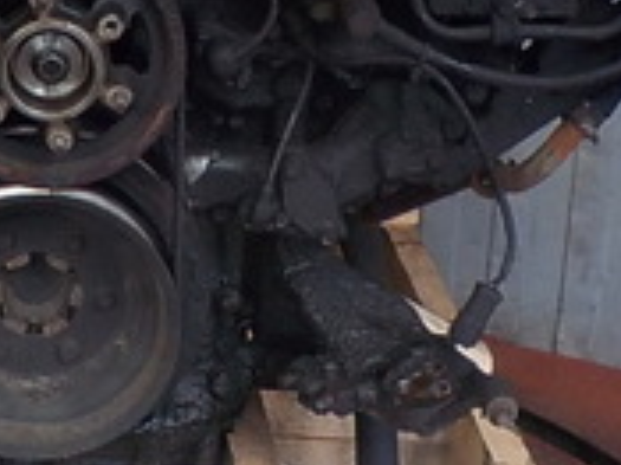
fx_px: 1972
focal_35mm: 110
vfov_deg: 12.9
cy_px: -181
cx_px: 85
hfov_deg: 17.7
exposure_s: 1/30
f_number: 3.3
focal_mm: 4.1
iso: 160
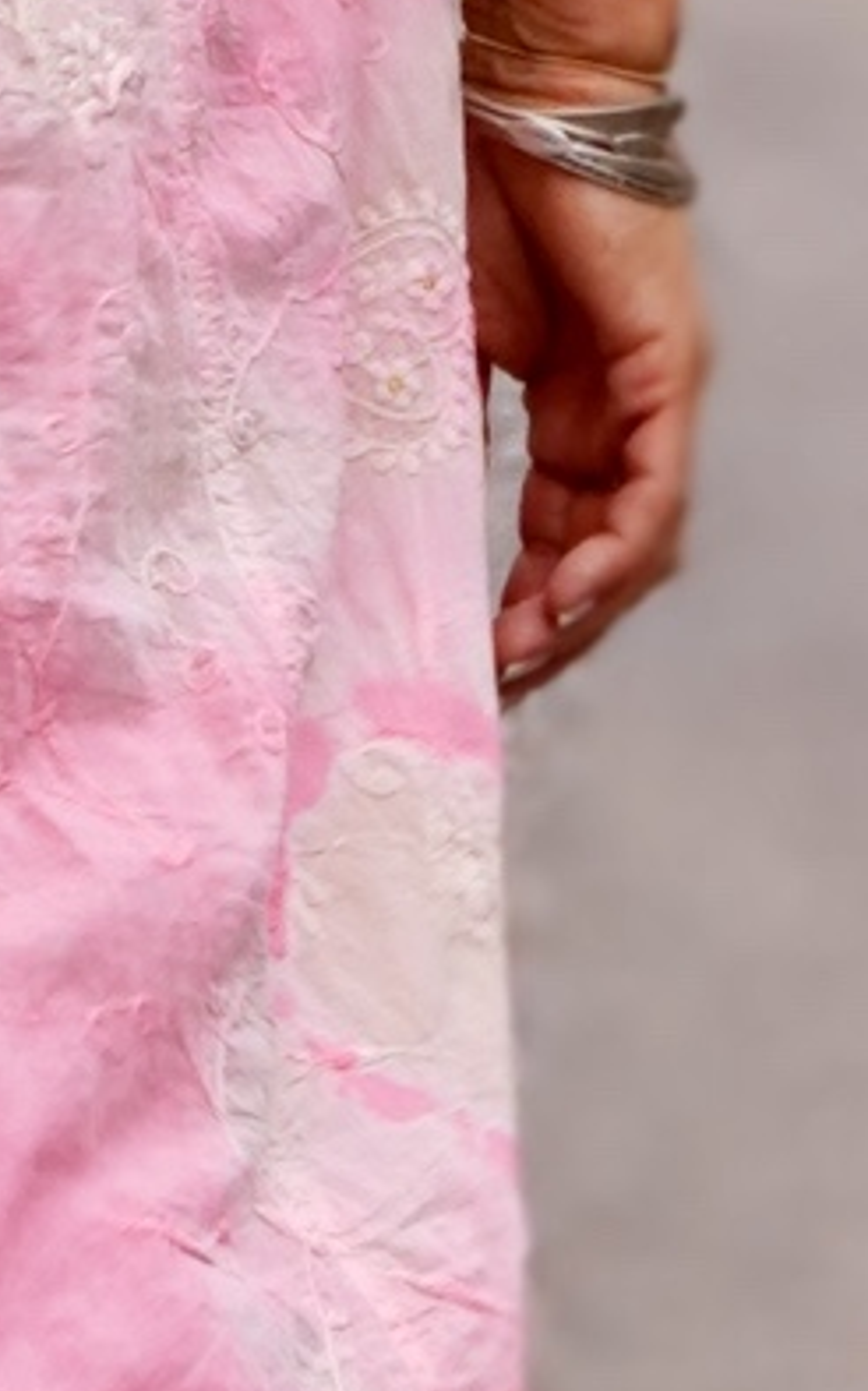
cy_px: -53
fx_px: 14670
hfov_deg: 3.4
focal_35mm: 387
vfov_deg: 5.4
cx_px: -602
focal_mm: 39
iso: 100
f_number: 5.6
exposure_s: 1/320
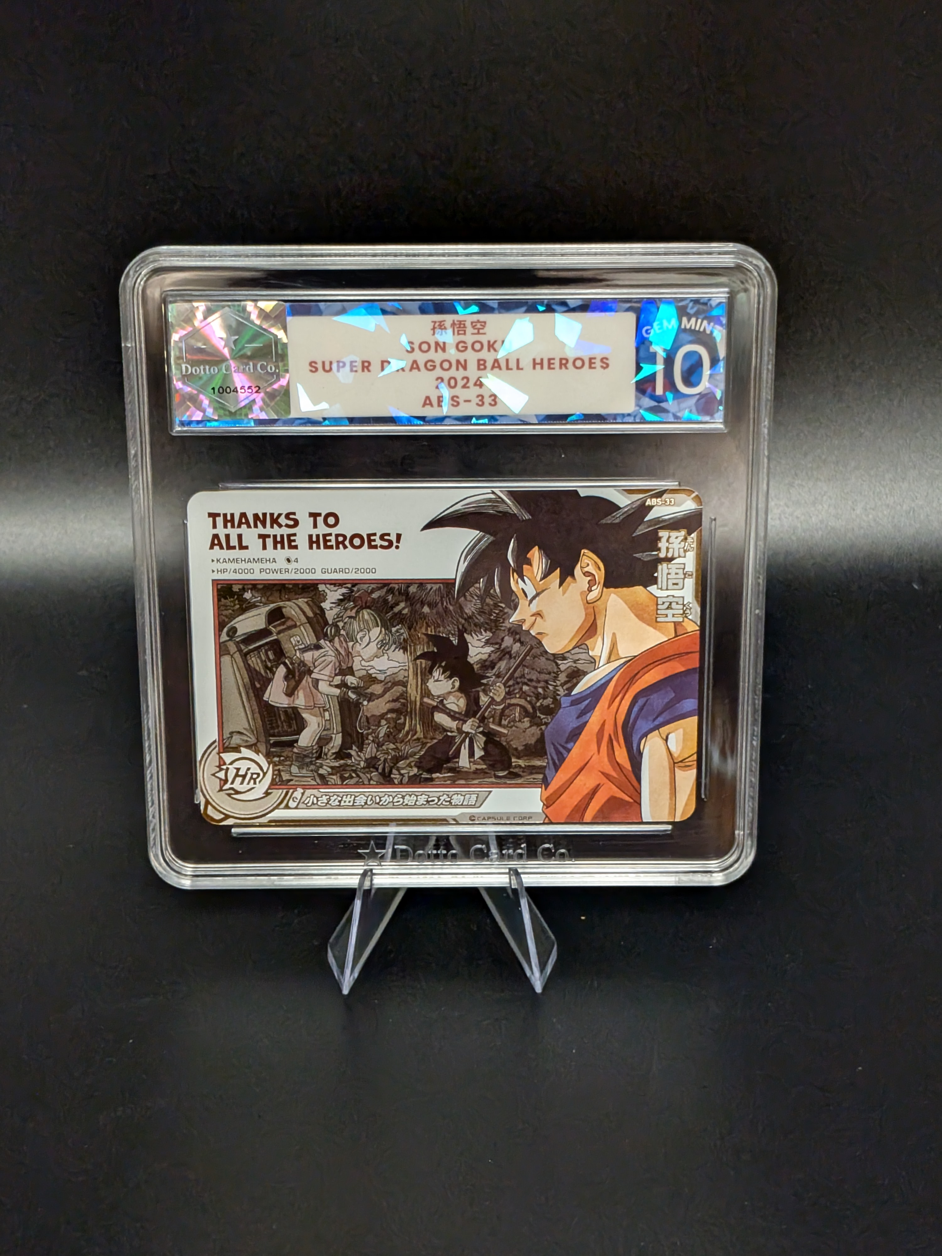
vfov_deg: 38.9
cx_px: 471
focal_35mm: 49
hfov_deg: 29.7
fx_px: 1778
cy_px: 628
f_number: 1.7
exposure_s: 1/120
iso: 347
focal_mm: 4.53
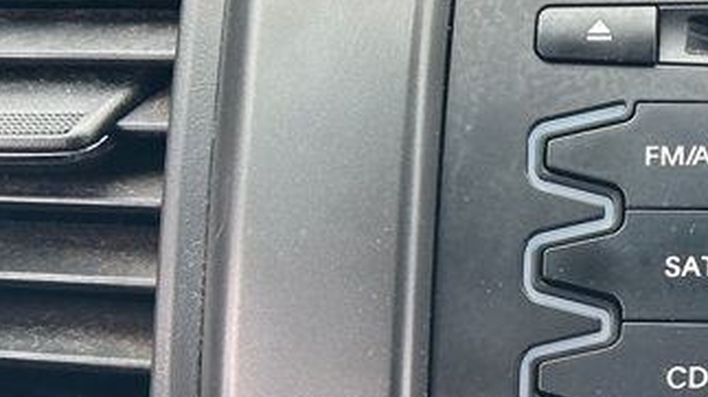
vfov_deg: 7.3
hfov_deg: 12.3
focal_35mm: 166
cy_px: 272
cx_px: 1081
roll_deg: -0.1
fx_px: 3114
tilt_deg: -16.0
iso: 64
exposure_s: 1/321
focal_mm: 6.86
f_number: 1.78
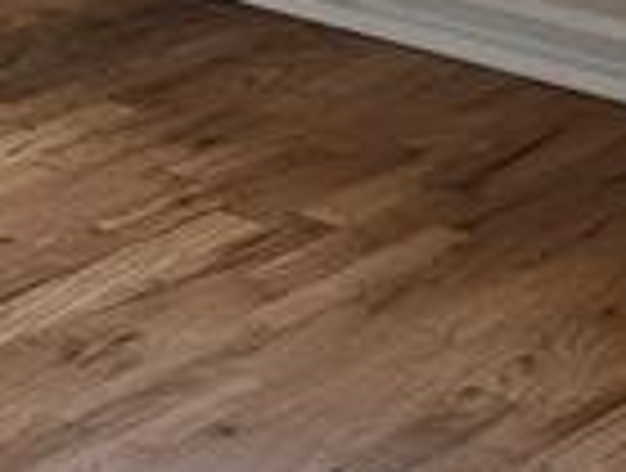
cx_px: -1189
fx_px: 3064
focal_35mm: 169
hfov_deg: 9.4
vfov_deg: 7.9
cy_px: -836
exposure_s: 1/180
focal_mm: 5.4
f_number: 1.8
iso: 160
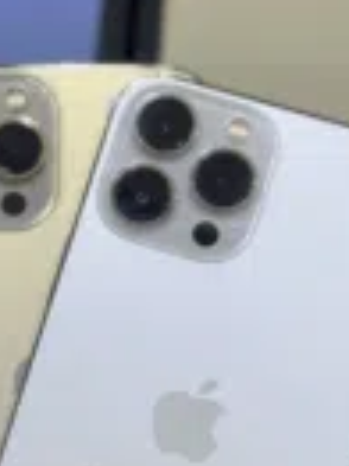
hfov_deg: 9.9
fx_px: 1979
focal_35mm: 147
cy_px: 420
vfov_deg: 13.3
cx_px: -118
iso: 80
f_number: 1.78
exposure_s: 1/202
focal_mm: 6.86
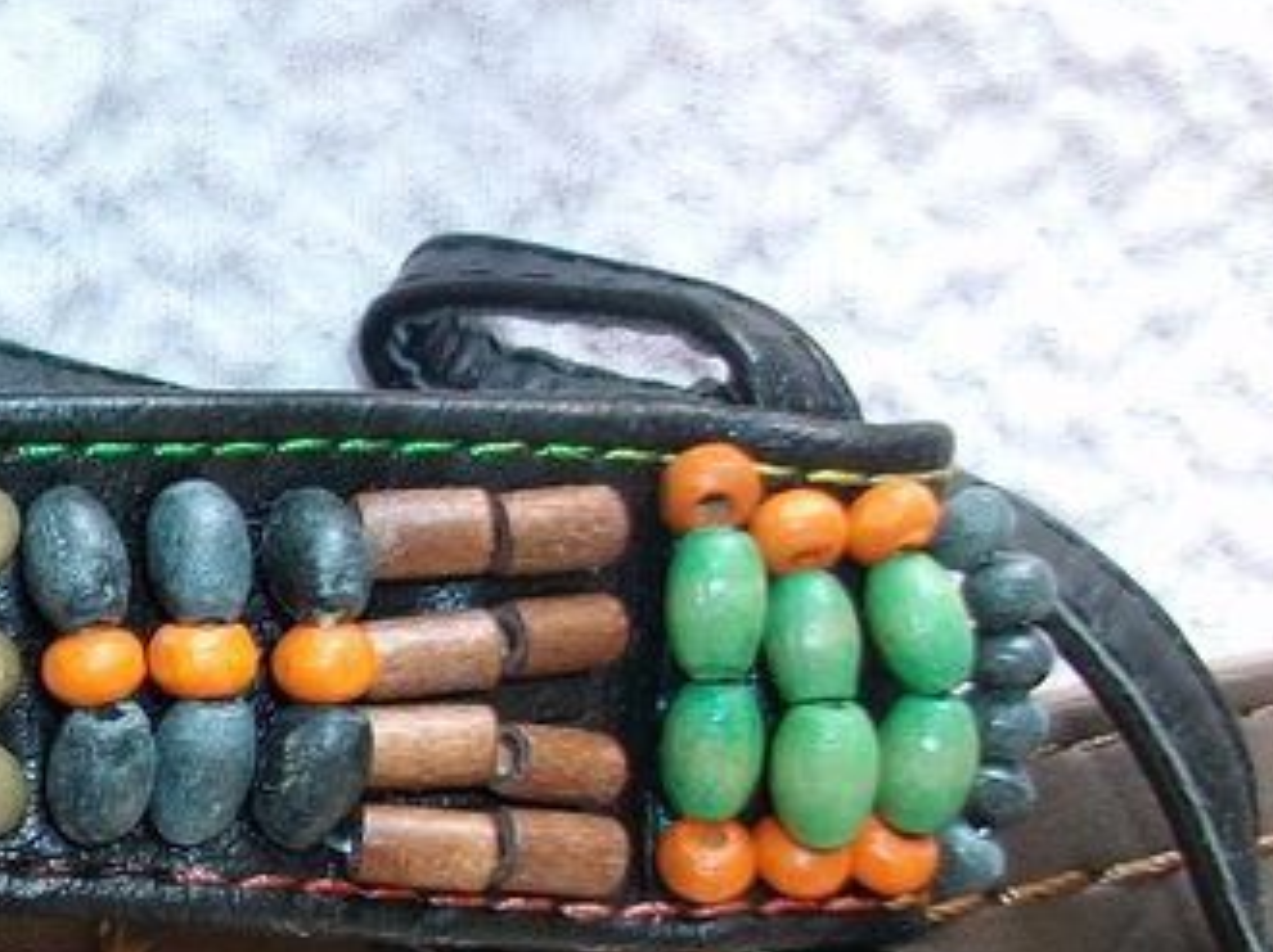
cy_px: 871
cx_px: -440
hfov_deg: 18.6
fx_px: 3565
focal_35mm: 97
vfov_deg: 15.0
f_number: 2.9
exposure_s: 1/40
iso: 125
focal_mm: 5.7
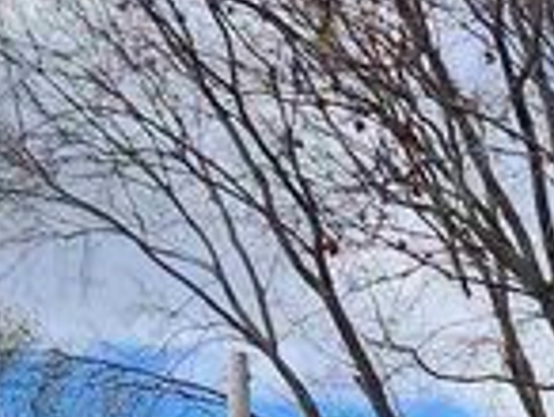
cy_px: 1005
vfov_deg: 8.4
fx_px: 2581
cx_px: 1047
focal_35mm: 161
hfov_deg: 11.3
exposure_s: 1/559
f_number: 1.8
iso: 12
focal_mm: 6.4
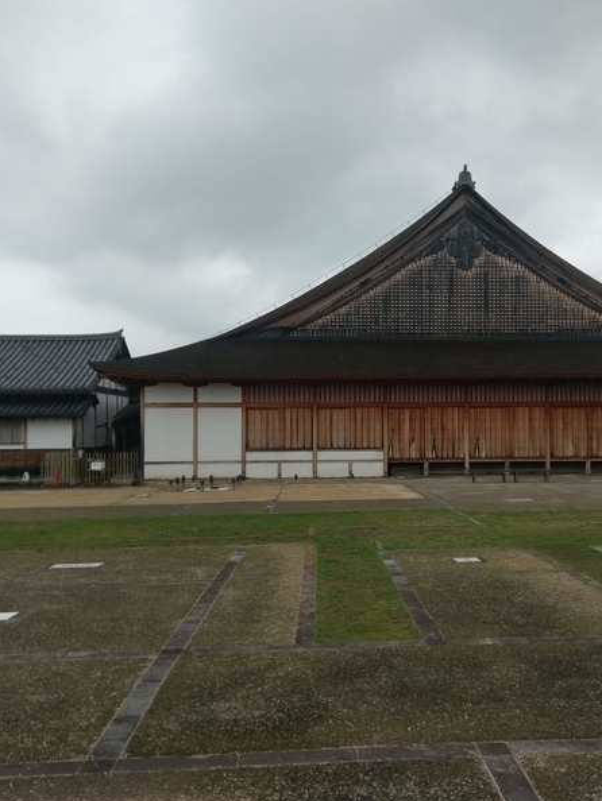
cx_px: 364
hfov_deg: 40.5
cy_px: 402
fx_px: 811
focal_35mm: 35
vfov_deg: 52.6
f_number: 1.8
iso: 100
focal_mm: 4.58
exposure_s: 1/906
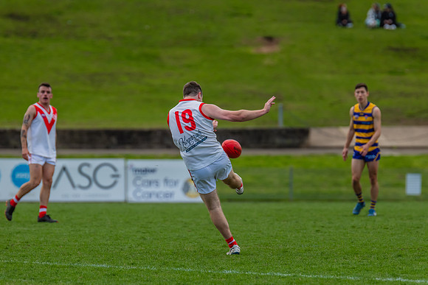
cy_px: 146
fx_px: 5572
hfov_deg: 4.4
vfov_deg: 2.9
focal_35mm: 469
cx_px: 201
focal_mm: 420
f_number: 6.3
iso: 800
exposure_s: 1/1600
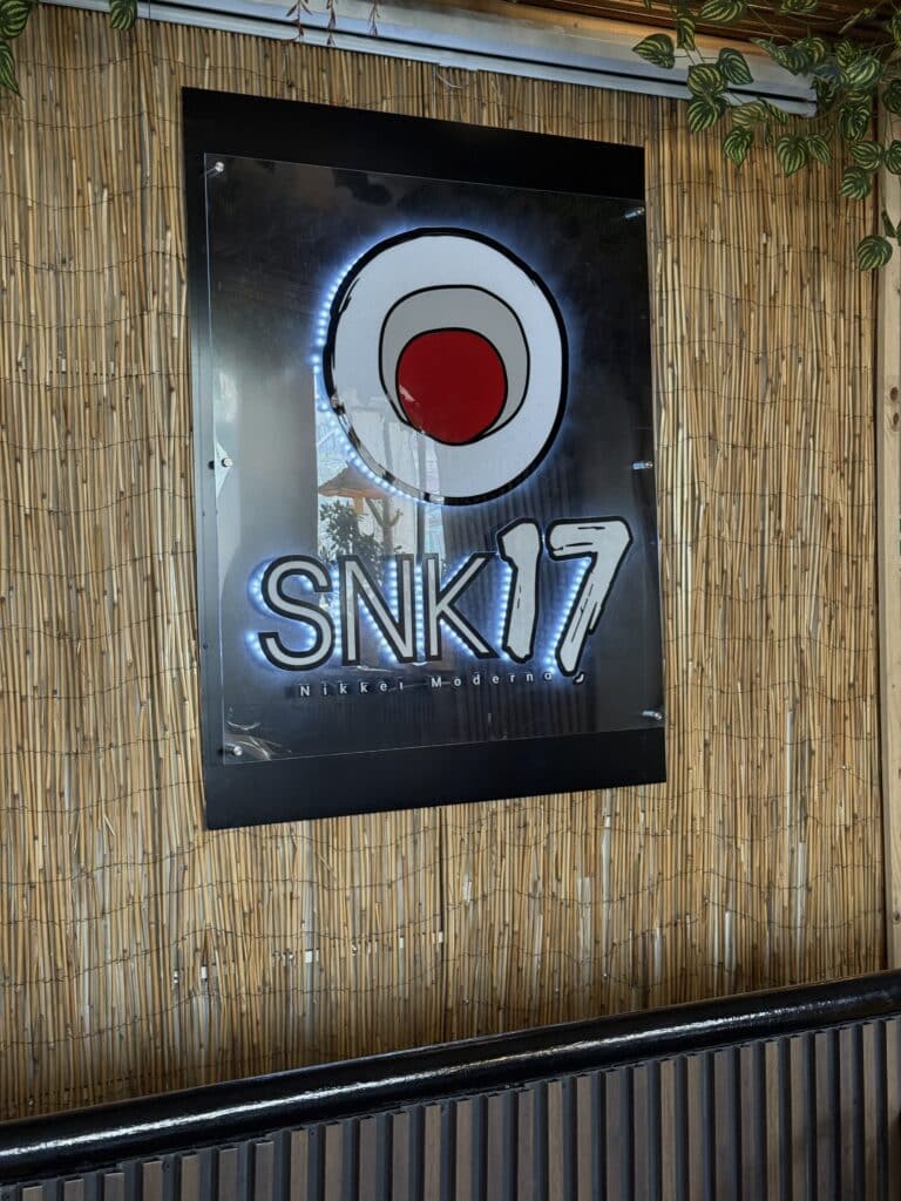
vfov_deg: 39.7
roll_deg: +0.9
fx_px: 1666
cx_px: 450
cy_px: 600
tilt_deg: -0.6
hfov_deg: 30.3
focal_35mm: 48
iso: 125
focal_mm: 6.76
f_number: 1.78
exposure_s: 1/50
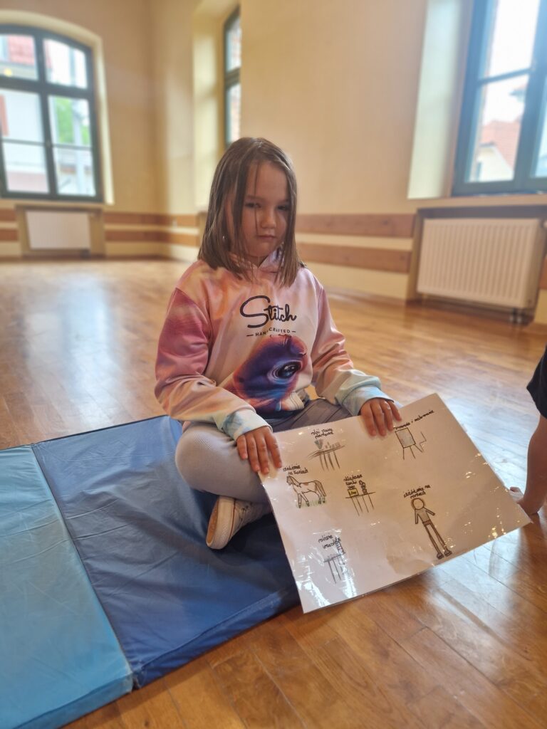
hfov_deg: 58.9
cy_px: 364
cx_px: 274
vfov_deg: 73.9
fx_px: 485
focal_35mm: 23
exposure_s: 1/100
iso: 200
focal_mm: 5.4
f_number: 1.8
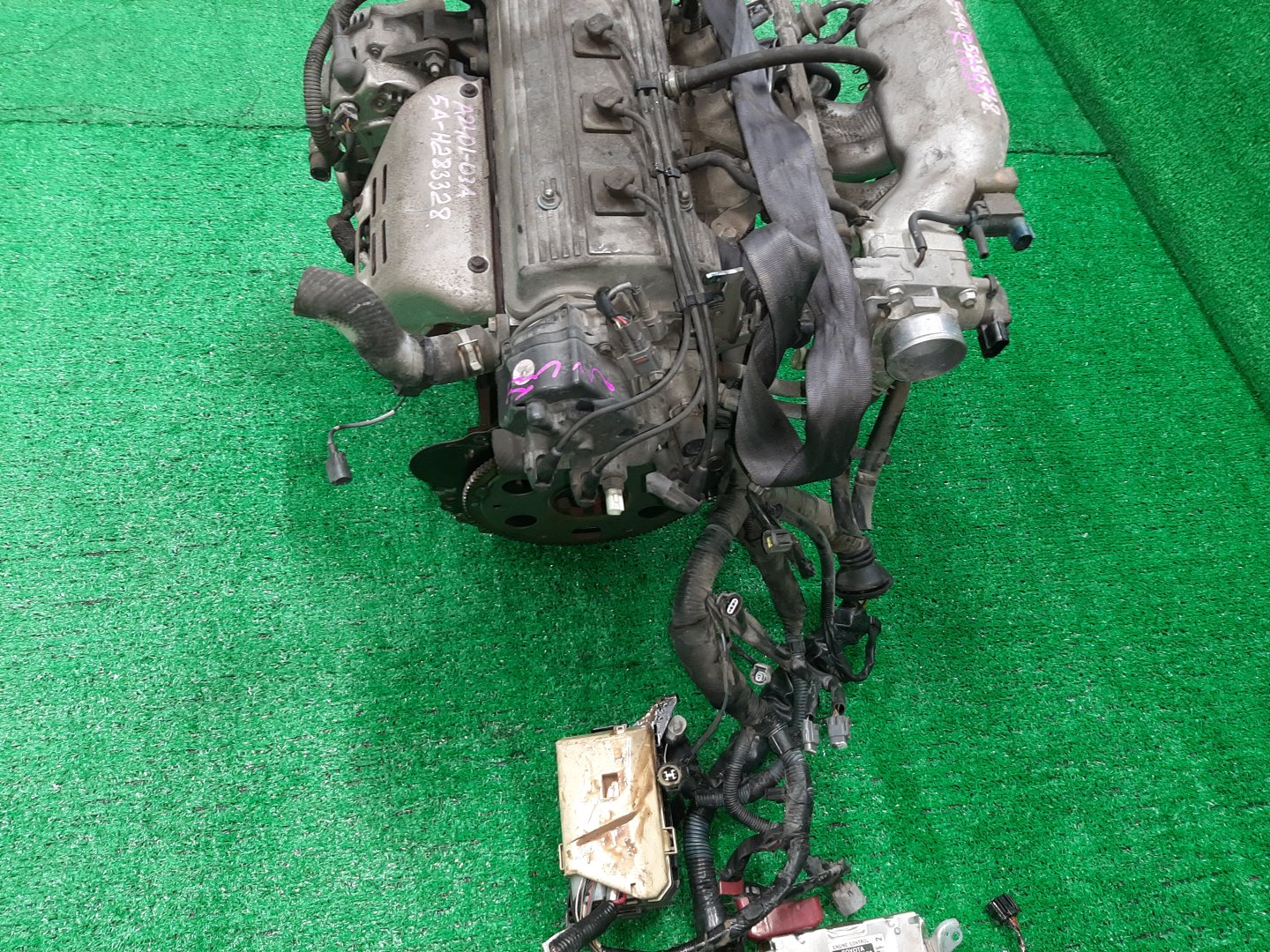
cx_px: 635
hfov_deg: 67.3
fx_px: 954
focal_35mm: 26
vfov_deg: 53.1
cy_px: 476
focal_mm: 3.93
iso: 146
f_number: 1.7
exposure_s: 1/50
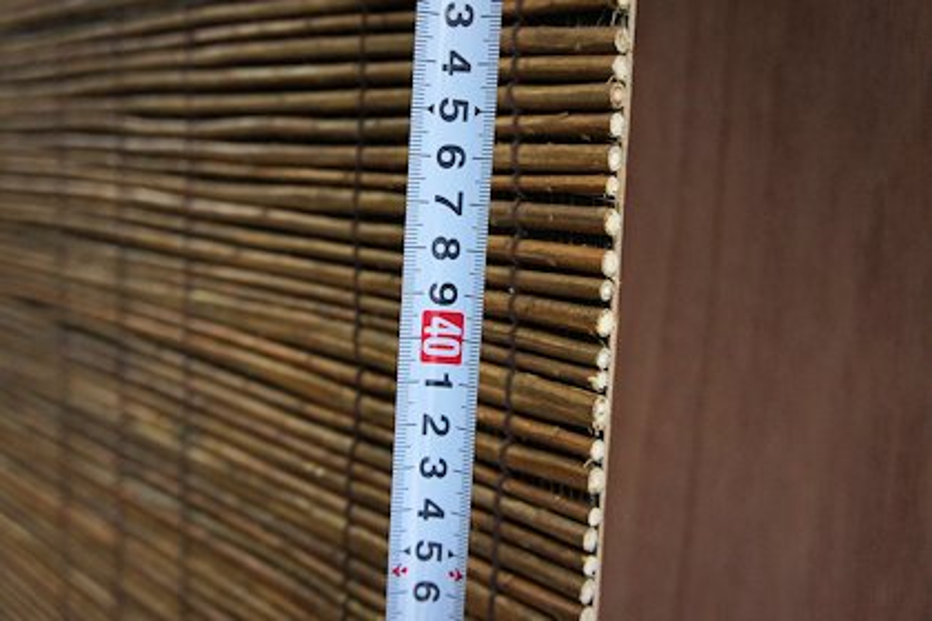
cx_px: 466
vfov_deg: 38.4
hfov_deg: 55.1
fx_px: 893
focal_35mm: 34
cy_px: 310
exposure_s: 1/20
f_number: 4
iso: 1600
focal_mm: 23
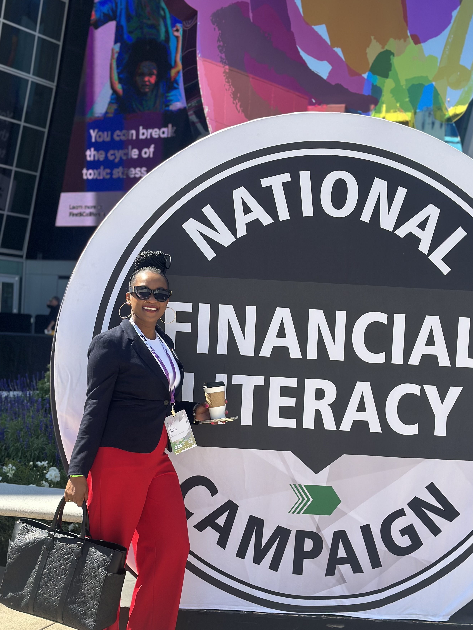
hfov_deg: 26.6
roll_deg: -2.2
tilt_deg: +0.5
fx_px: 1002
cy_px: 342
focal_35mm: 55
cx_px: 227
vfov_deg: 34.9
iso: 100
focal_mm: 6.86
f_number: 1.78
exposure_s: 1/1953
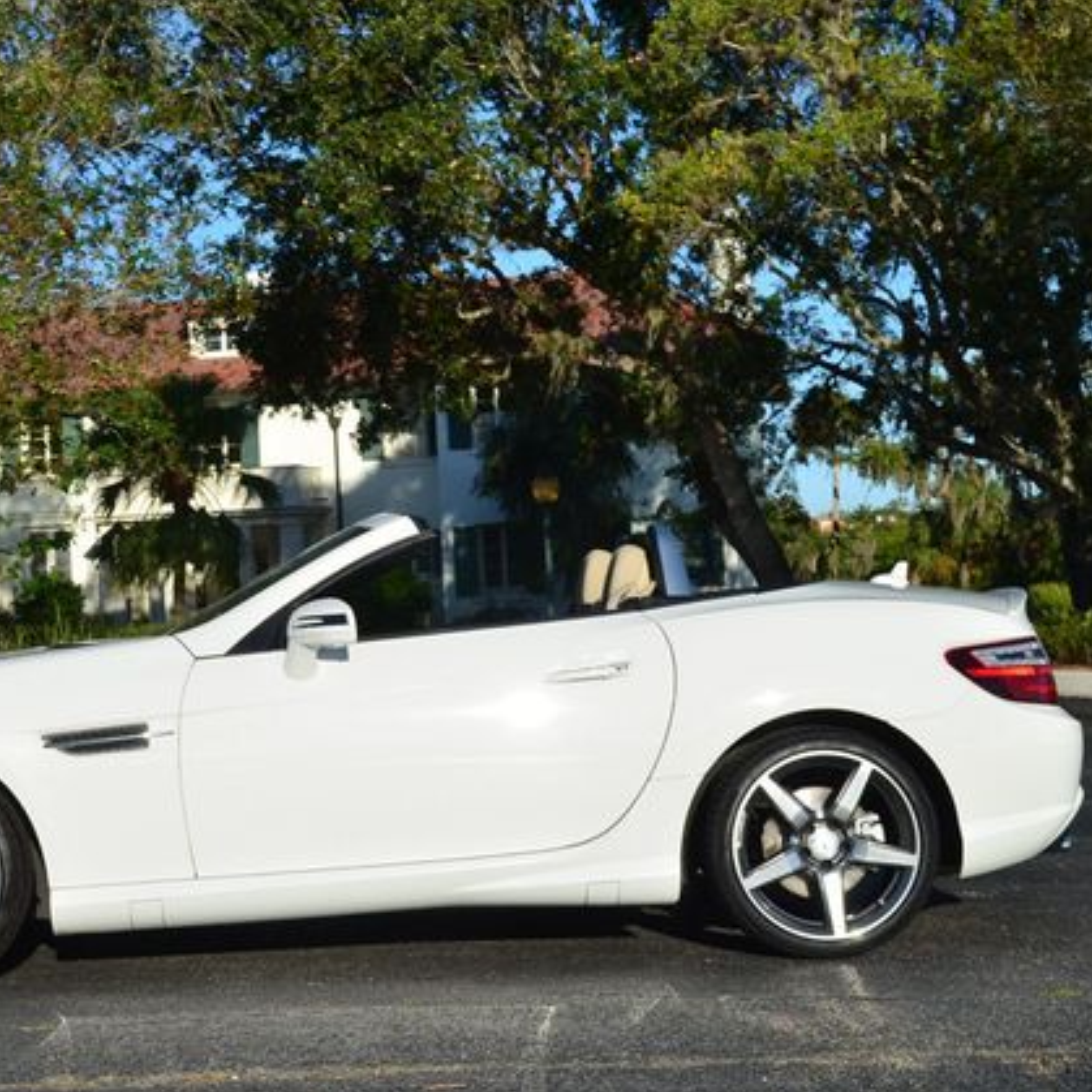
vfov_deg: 26.1
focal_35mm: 66
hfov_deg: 25.9
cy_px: 550
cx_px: 349
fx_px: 2356
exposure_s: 1/160
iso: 100
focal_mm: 34
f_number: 11
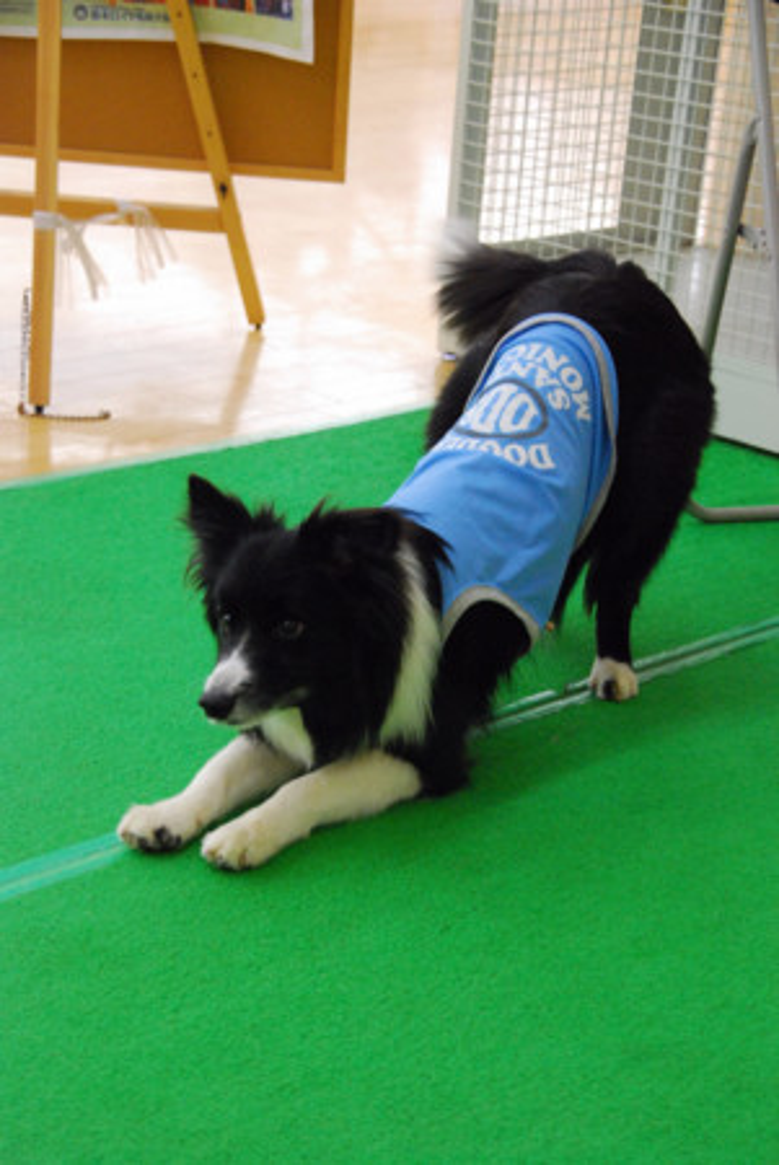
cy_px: 582
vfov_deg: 29.2
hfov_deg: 19.8
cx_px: 390
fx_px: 2234
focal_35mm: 69
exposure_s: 1/80
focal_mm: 46
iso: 1600
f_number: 5
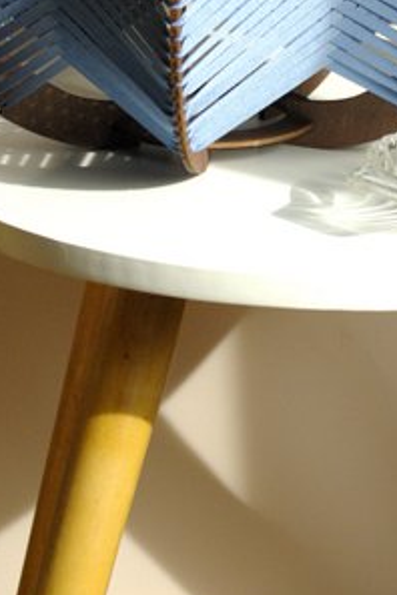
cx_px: 363
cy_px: 106
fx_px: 3341
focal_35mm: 202
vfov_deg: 10.2
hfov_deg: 6.8
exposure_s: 1/500
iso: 1000
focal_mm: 50
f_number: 5.6
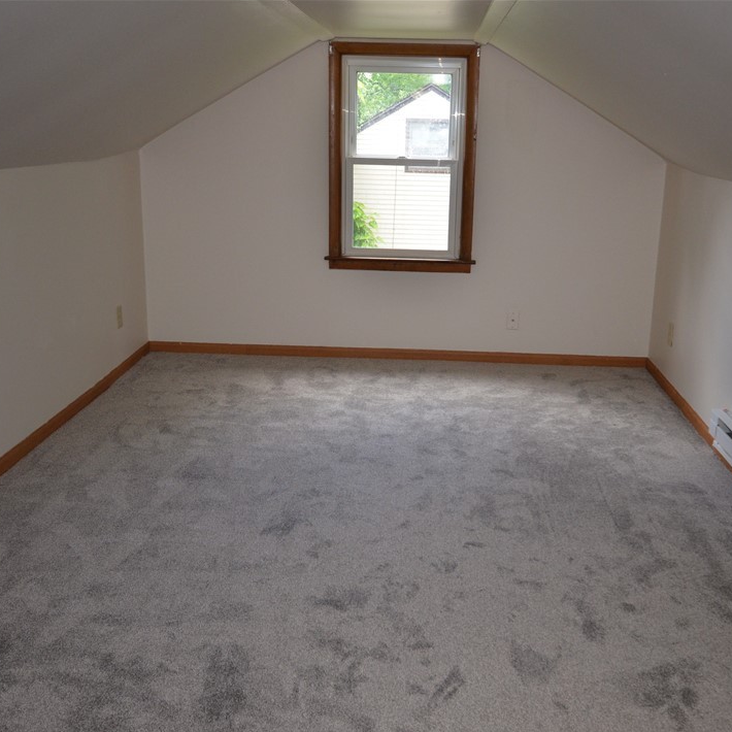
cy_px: 371
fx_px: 933
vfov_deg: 42.8
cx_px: 414
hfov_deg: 42.7
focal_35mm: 39
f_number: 5.6
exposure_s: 1/60
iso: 800
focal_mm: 20
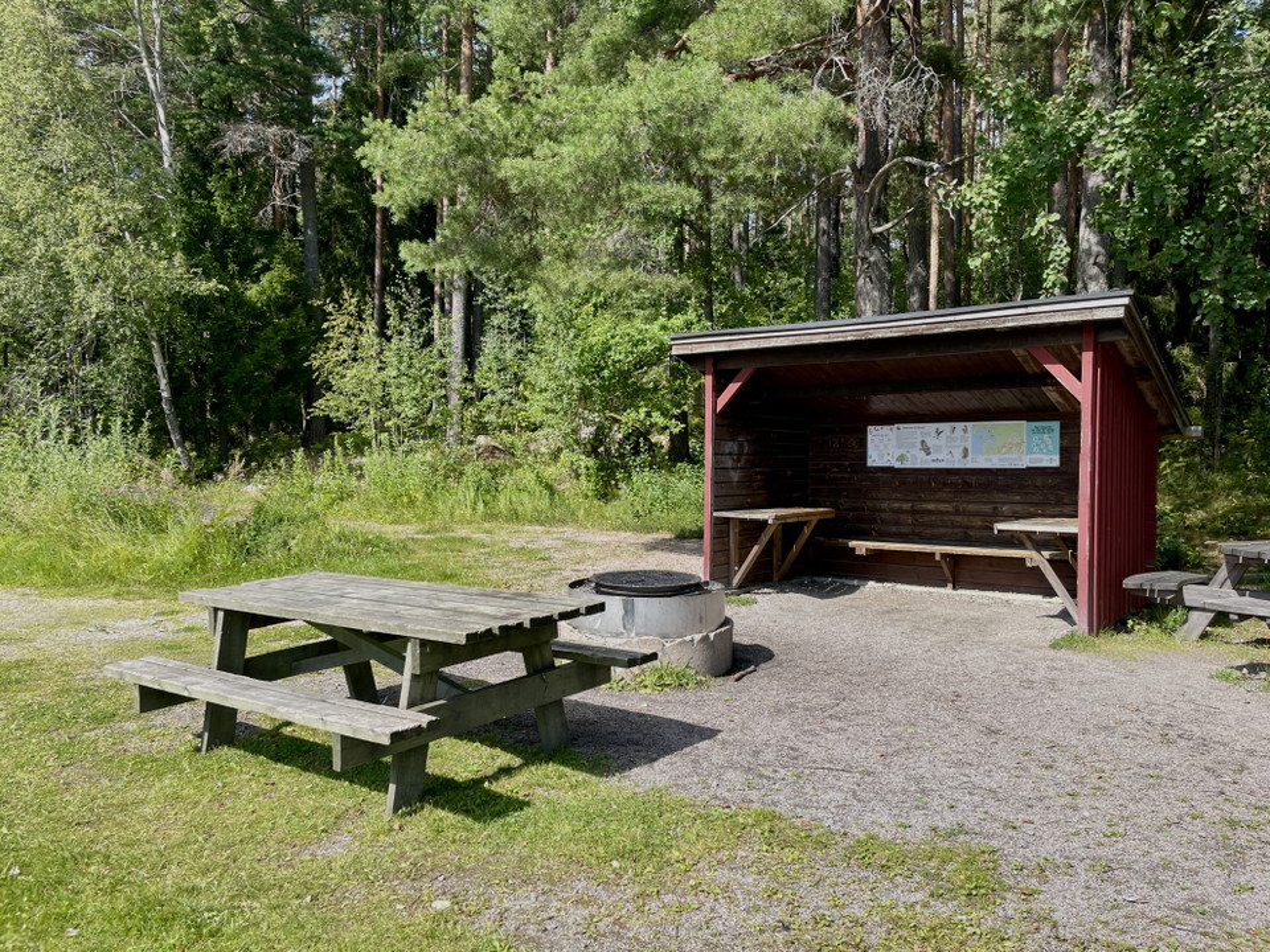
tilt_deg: -3.3
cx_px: 635
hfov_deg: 67.3
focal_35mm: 26
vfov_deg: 53.1
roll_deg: +0.8
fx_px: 954
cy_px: 476
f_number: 1.6
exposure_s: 1/1553
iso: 32
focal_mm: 4.2
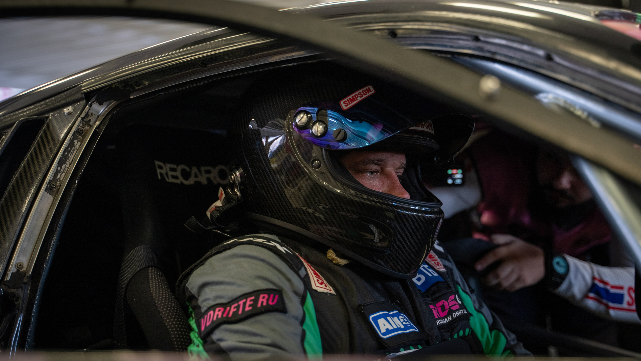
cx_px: 320
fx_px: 890
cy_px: 180
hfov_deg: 39.6
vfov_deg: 22.9
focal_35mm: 52
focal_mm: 50
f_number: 2.8
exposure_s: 1/200
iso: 800
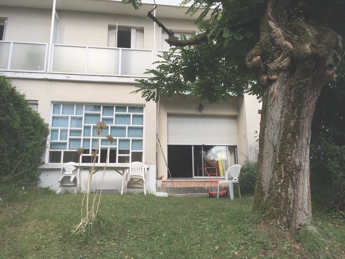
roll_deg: -1.0
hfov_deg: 61.7
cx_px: 172
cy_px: 130
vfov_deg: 48.2
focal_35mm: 29
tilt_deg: +15.1
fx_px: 289
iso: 32
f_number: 2.2
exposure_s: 1/964
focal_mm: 4.15
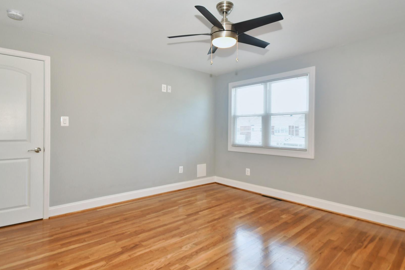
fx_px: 214
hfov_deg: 86.9
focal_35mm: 19
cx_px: 198
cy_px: 122
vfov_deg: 64.4
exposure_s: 1/125
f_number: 6.3
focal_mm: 10
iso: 500
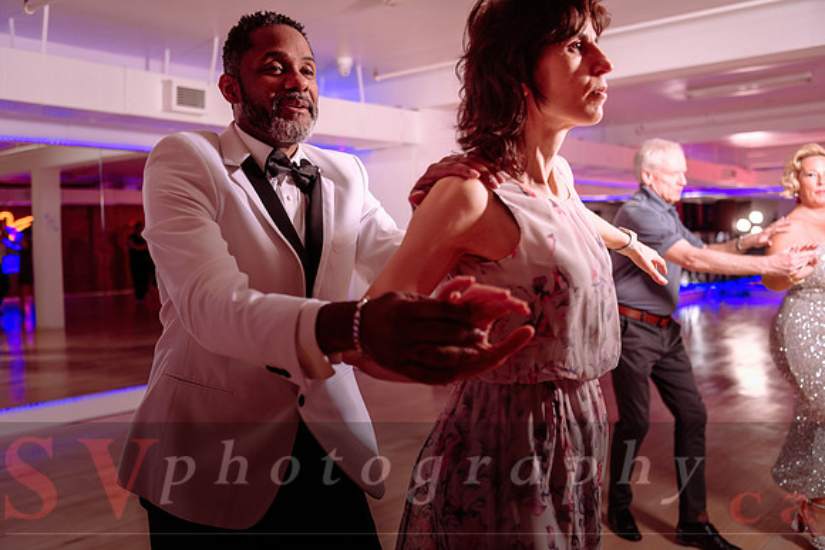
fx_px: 802
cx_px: 412
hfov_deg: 54.4
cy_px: 275
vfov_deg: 37.9
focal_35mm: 35
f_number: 2.8
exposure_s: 1/100
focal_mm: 35
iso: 500
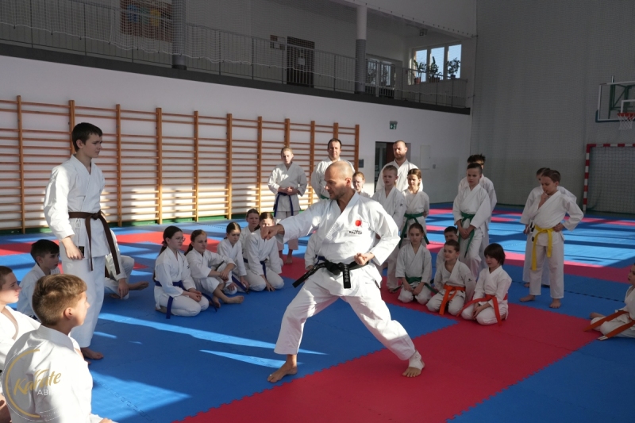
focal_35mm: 30
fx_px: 529
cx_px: 318
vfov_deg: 43.6
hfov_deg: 61.9
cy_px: 212
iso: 3200
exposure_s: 1/8000
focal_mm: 30
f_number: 5
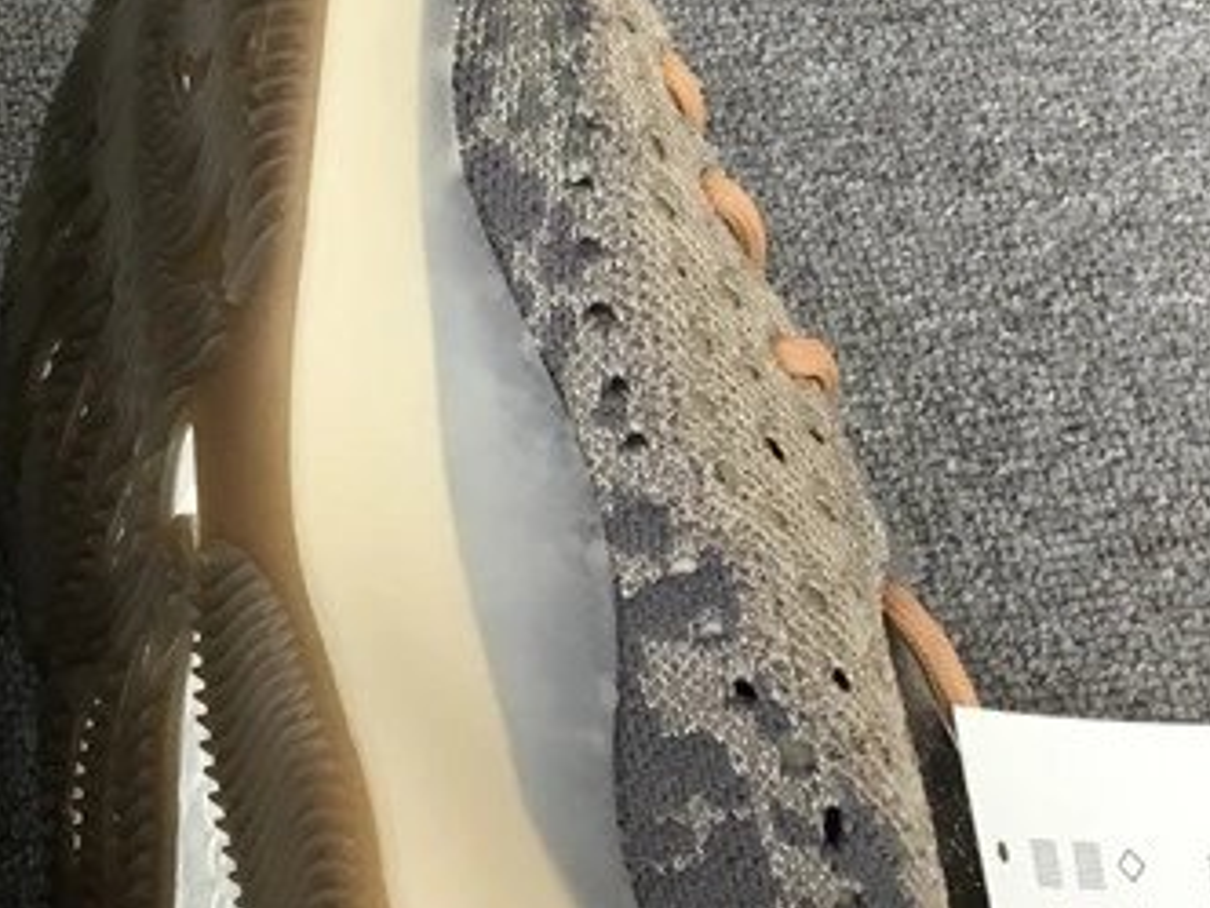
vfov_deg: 17.5
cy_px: 607
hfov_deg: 22.1
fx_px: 2936
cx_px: -87
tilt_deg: -55.2
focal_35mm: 84
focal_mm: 3.3
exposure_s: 1/33
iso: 25
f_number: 2.4
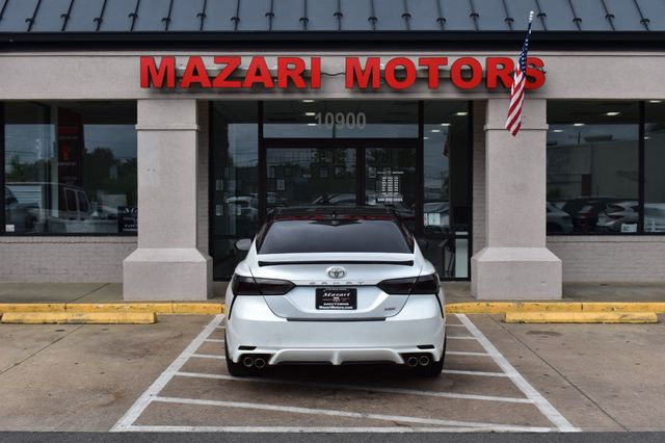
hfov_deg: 41.1
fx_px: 886
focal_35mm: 48
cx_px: 332
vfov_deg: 28.0
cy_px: 222
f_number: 11
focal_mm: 32
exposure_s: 1/500
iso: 280
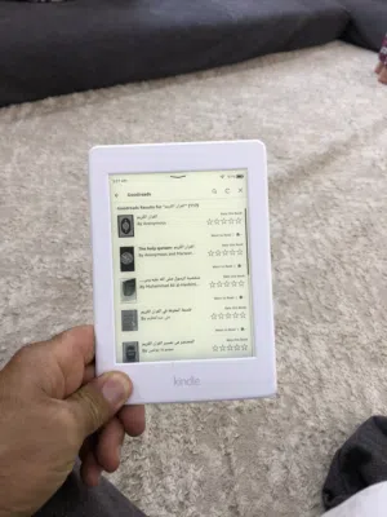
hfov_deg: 49.7
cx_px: 194
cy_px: 258
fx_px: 417
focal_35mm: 28
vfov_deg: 63.4
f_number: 1.8
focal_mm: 3.99
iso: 40
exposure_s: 1/24
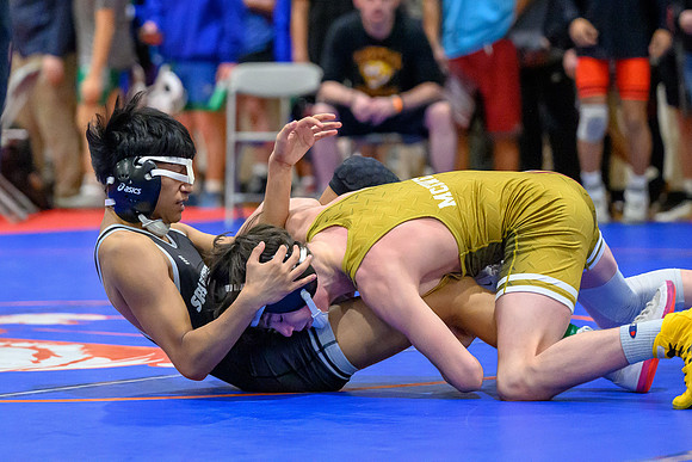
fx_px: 3276
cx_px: 284
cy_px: 104
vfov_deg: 8.1
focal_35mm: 170
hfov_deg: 12.1
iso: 10000
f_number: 2.8
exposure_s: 1/800
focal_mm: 110
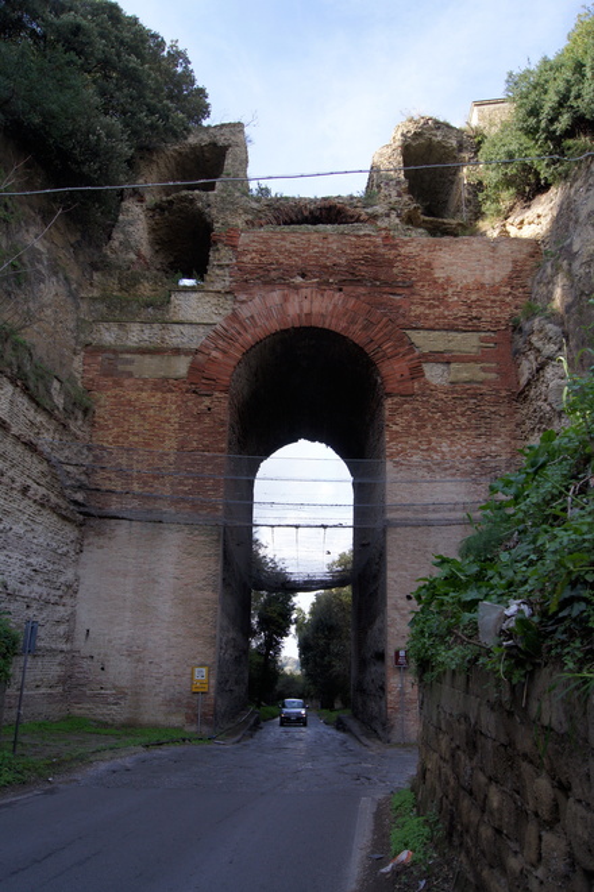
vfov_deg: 67.4
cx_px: 297
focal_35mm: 27
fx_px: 669
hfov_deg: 47.9
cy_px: 446
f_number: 5.6
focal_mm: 18
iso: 200
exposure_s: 1/250
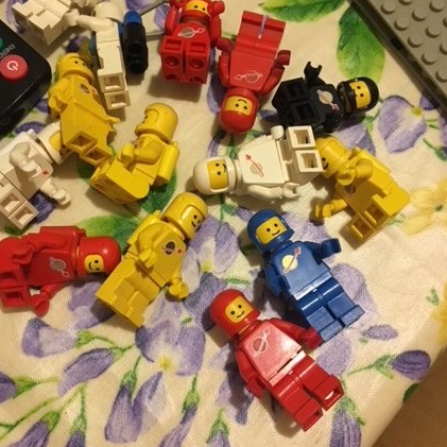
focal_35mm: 39
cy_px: 192
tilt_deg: -69.1
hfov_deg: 42.8
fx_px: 570
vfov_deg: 42.7
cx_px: 207
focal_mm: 4.15
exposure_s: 1/20
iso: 200
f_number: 2.2
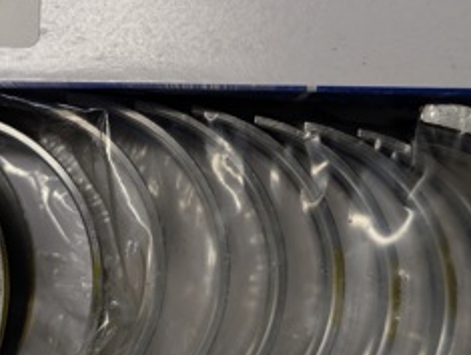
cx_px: 183
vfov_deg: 22.5
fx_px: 886
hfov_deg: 29.7
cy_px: 114
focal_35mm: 65
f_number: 1.68
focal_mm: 6.9
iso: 34
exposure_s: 1/69.8
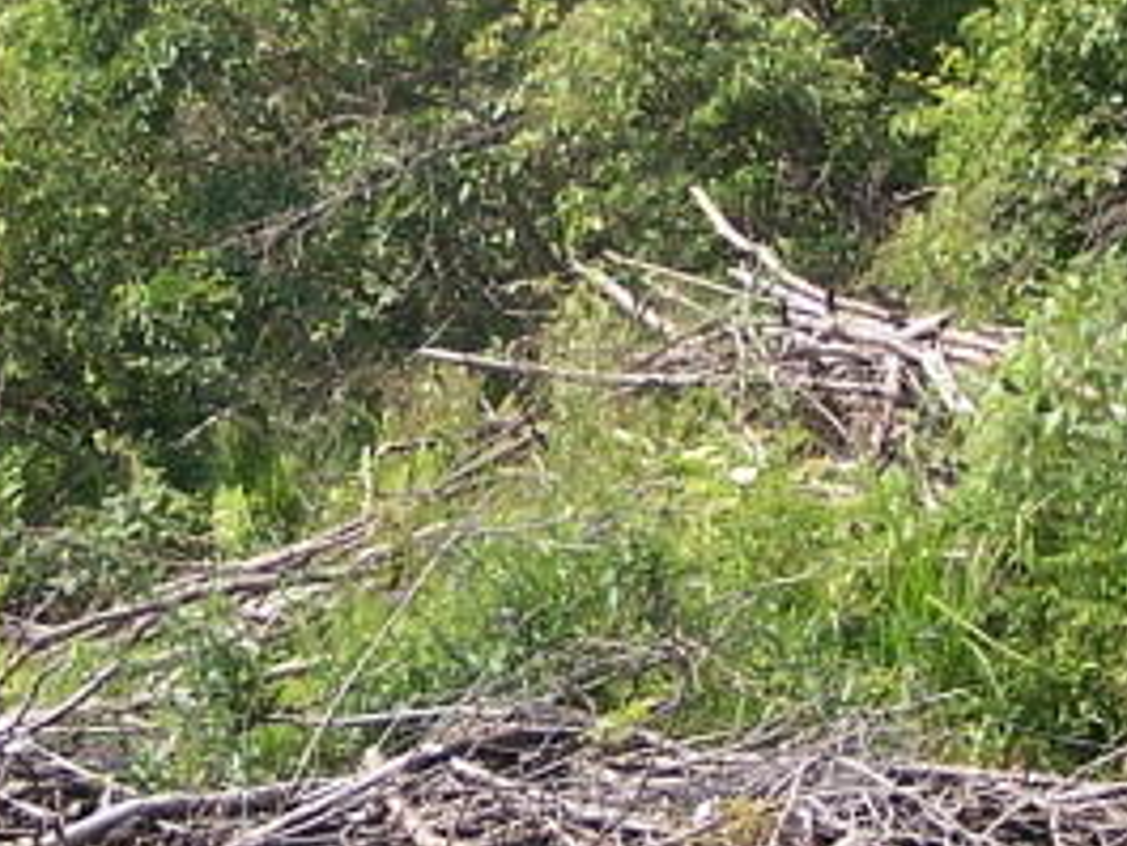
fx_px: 4788
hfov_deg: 13.4
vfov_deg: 10.1
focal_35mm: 147
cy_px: 285
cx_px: 549
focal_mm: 6.3
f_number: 2.8
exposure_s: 1/640
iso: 80
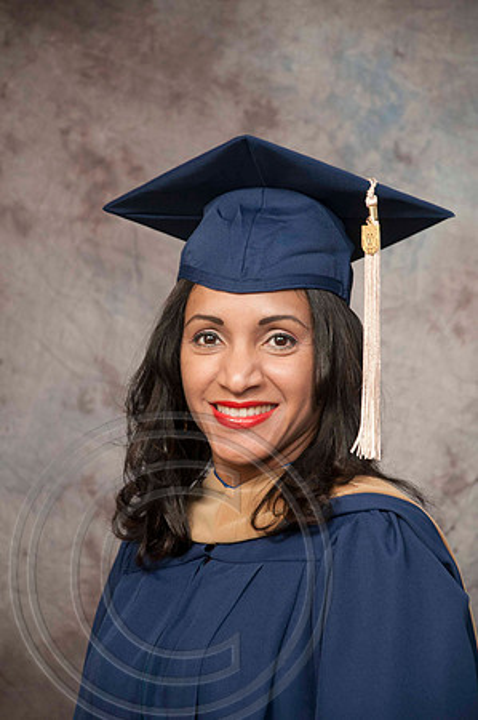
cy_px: 360
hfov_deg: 9.1
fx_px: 2994
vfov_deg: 13.7
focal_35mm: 150
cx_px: 239
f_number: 5.6
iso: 200
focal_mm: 100
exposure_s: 1/125
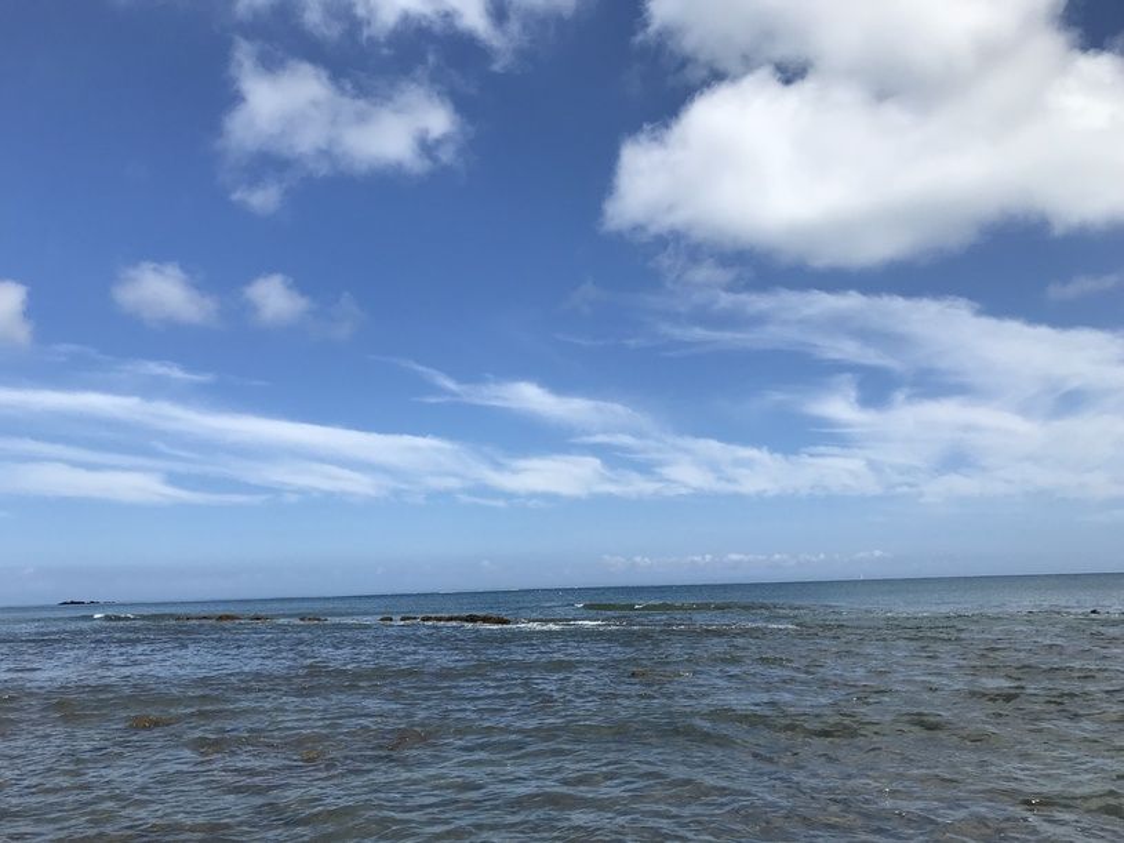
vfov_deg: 49.7
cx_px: 562
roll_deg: +2.4
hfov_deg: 63.5
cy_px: 422
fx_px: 909
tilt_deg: +12.2
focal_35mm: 28
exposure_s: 1/4367
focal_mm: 3.99
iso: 20
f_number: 1.8
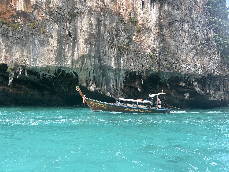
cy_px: 86
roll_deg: -0.2
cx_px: 114
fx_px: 172
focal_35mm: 26
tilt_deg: +2.7
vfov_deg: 53.1
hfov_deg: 67.3
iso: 50
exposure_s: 1/650
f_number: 1.5
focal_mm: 5.7
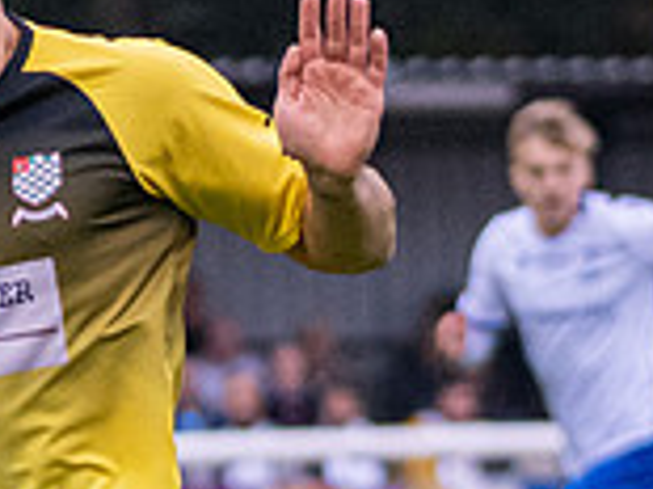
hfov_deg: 2.1
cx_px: -34
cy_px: 824
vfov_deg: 1.6
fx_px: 17681
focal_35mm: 938
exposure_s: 1/1600
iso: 1600
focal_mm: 125
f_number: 2.8
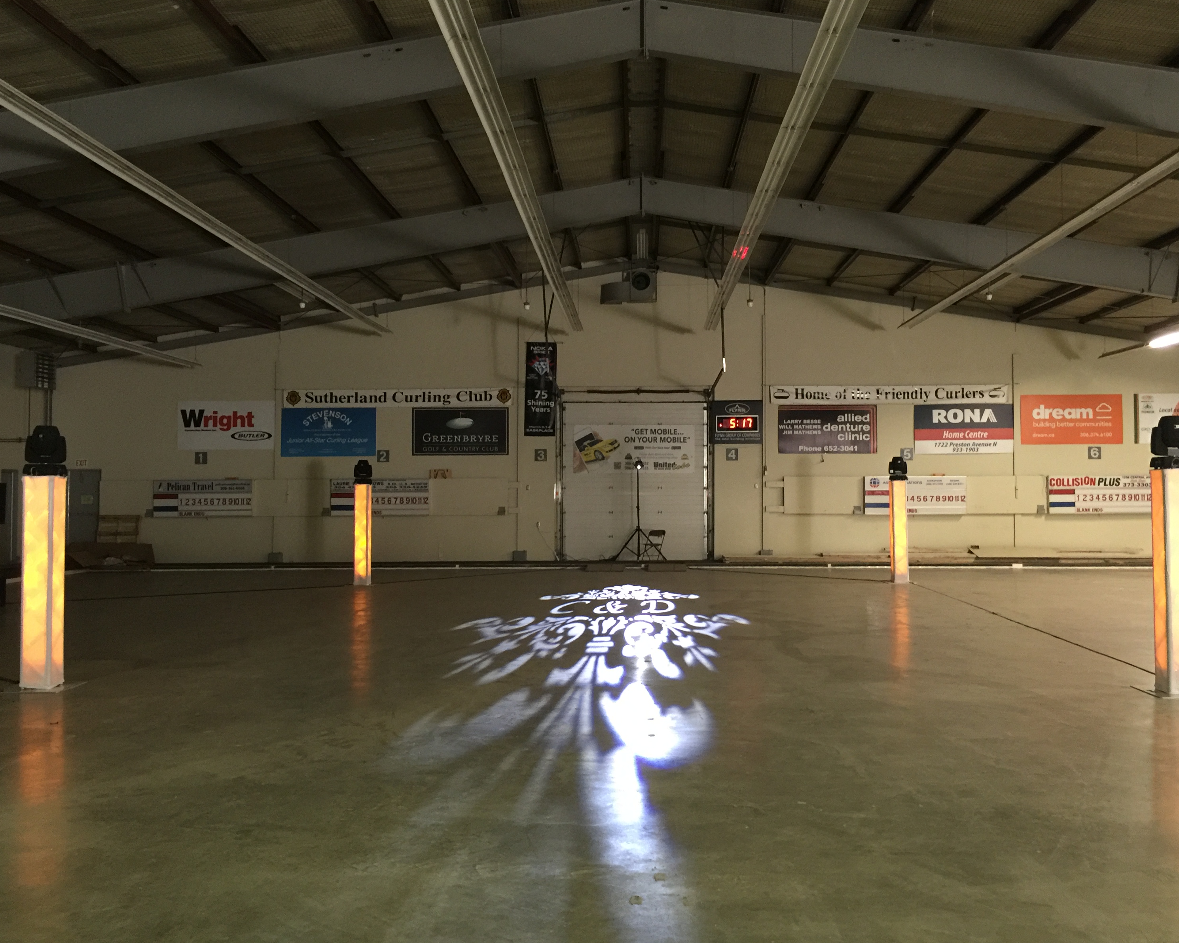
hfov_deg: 57.2
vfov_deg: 47.1
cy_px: 460
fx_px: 1082
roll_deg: -0.4
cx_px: 610
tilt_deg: +1.6
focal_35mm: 31
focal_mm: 4.15
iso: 125
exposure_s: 1/10
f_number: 2.2
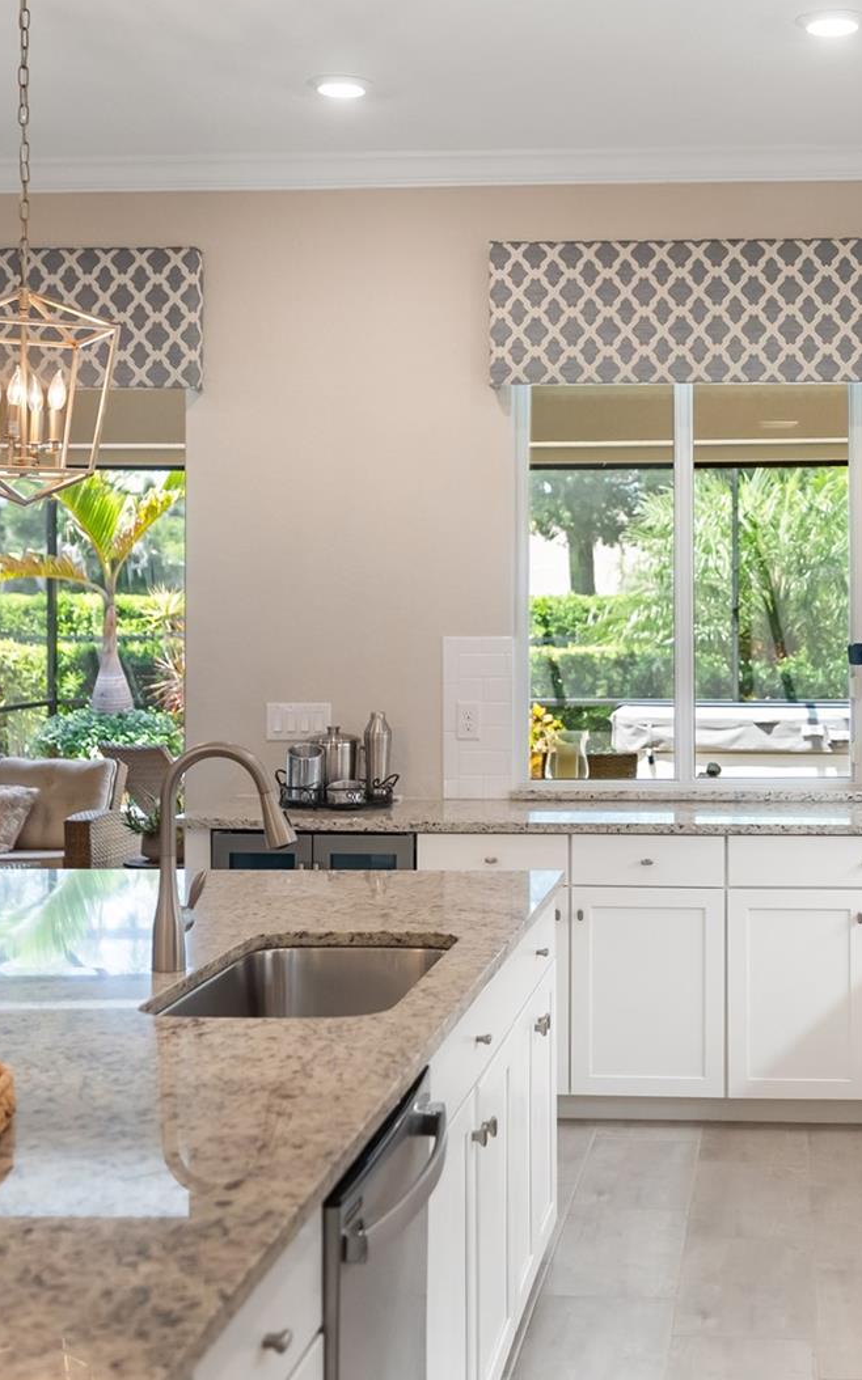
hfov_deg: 26.4
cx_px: 680
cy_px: 686
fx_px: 1806
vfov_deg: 41.8
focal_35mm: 48
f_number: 2.8
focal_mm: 31
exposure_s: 1/320
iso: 800
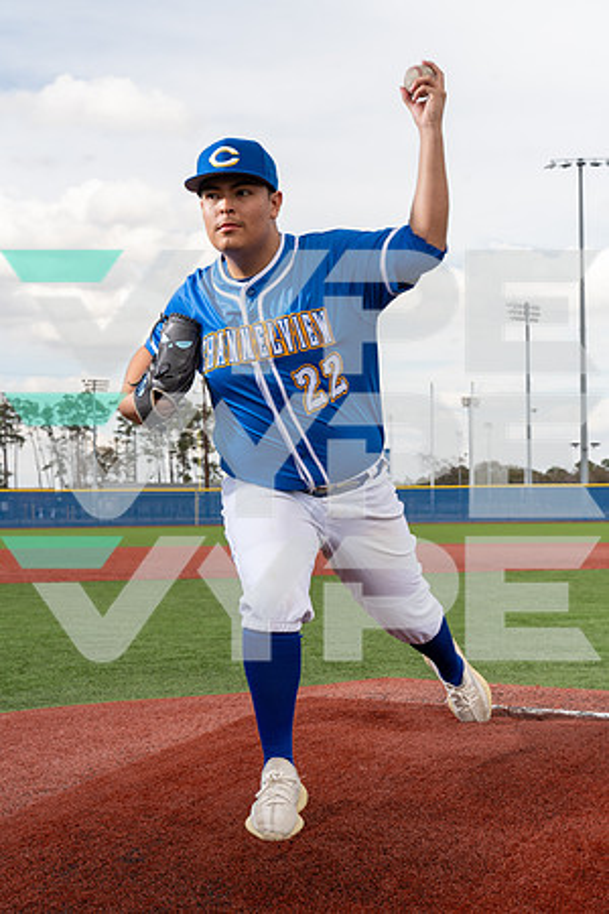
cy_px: 457
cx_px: 304
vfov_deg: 37.5
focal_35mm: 53
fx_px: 1345
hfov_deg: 25.5
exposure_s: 1/250
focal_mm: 53
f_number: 8
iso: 100
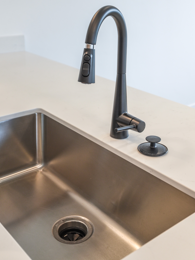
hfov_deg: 29.6
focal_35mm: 49
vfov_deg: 38.6
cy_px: 93
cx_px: 109
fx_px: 368
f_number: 4
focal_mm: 35
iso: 800
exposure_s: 1/200
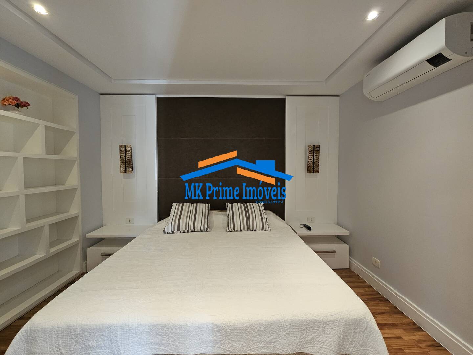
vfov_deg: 89.9
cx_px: 236
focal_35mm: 13
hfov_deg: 106.2
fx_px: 178
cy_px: 178
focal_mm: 2.2
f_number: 2.2
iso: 250
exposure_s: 1/60
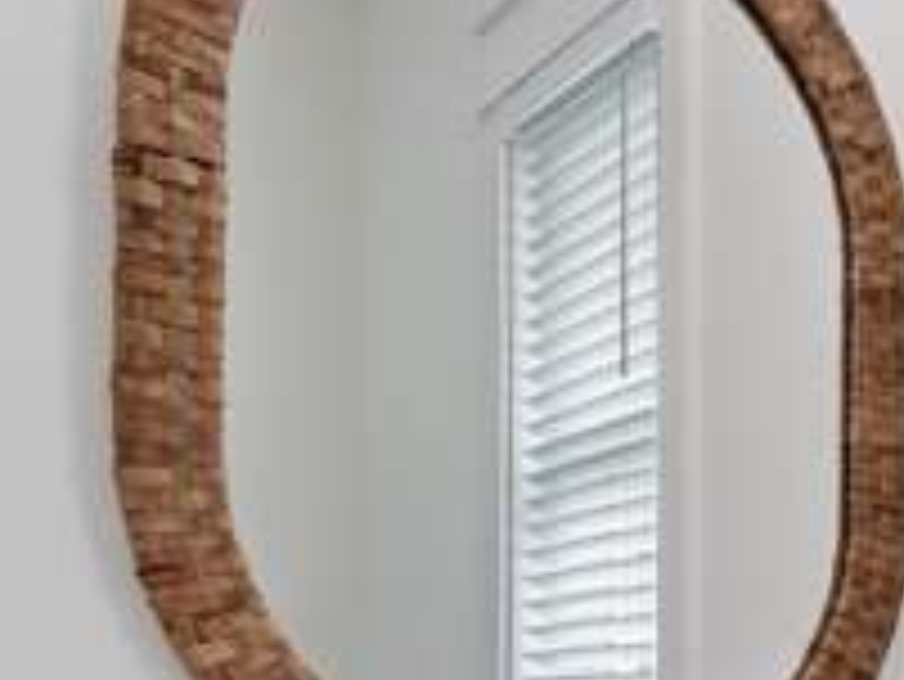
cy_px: 793
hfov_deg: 29.7
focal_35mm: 55
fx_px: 1437
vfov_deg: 24.4
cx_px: 1097
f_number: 6.4
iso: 640
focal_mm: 10
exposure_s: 1/15
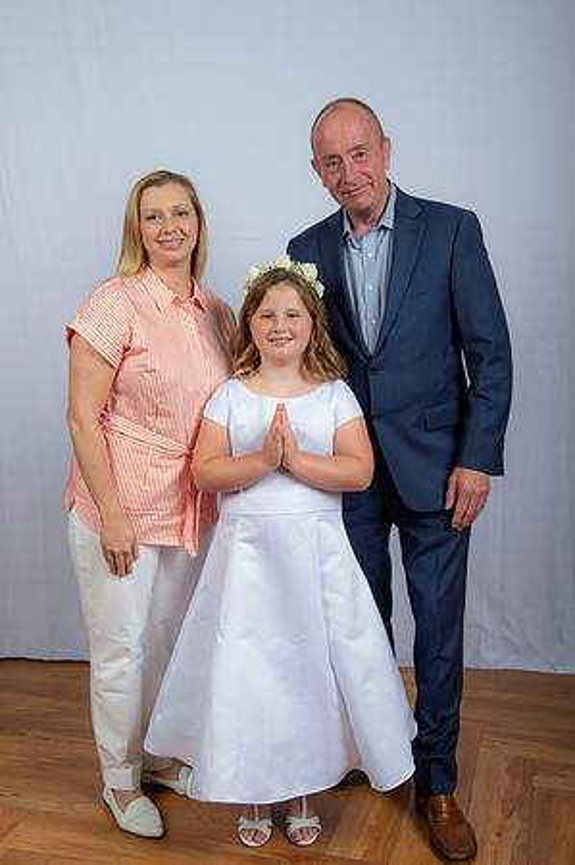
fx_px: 1009
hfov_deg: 31.8
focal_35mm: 42
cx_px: 288
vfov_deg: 46.4
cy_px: 432
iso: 320
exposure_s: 1/200
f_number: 8
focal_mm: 42
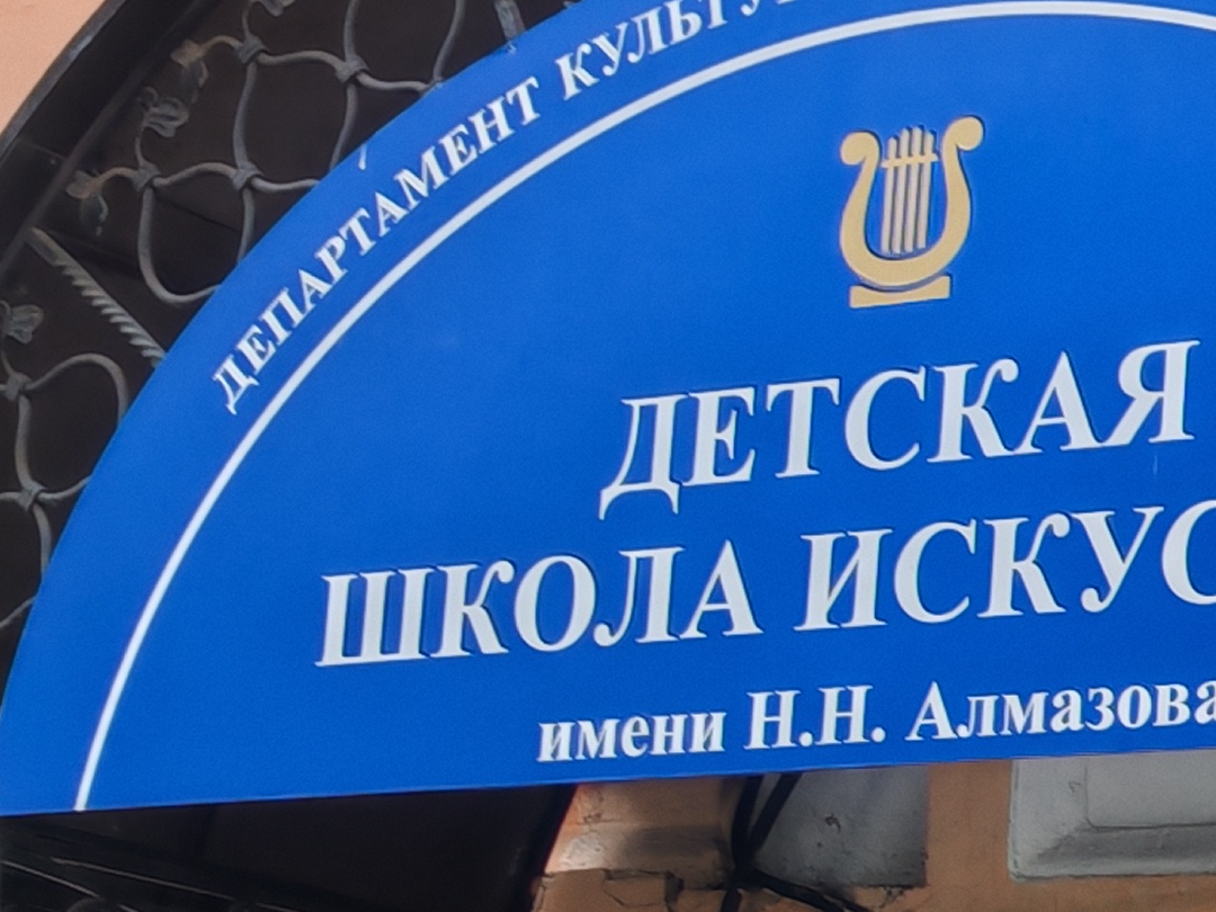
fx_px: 4532
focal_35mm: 129
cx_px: 1466
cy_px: 1040
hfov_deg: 14.8
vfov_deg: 11.3
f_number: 1.9
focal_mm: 6.67
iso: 50
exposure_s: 1/130
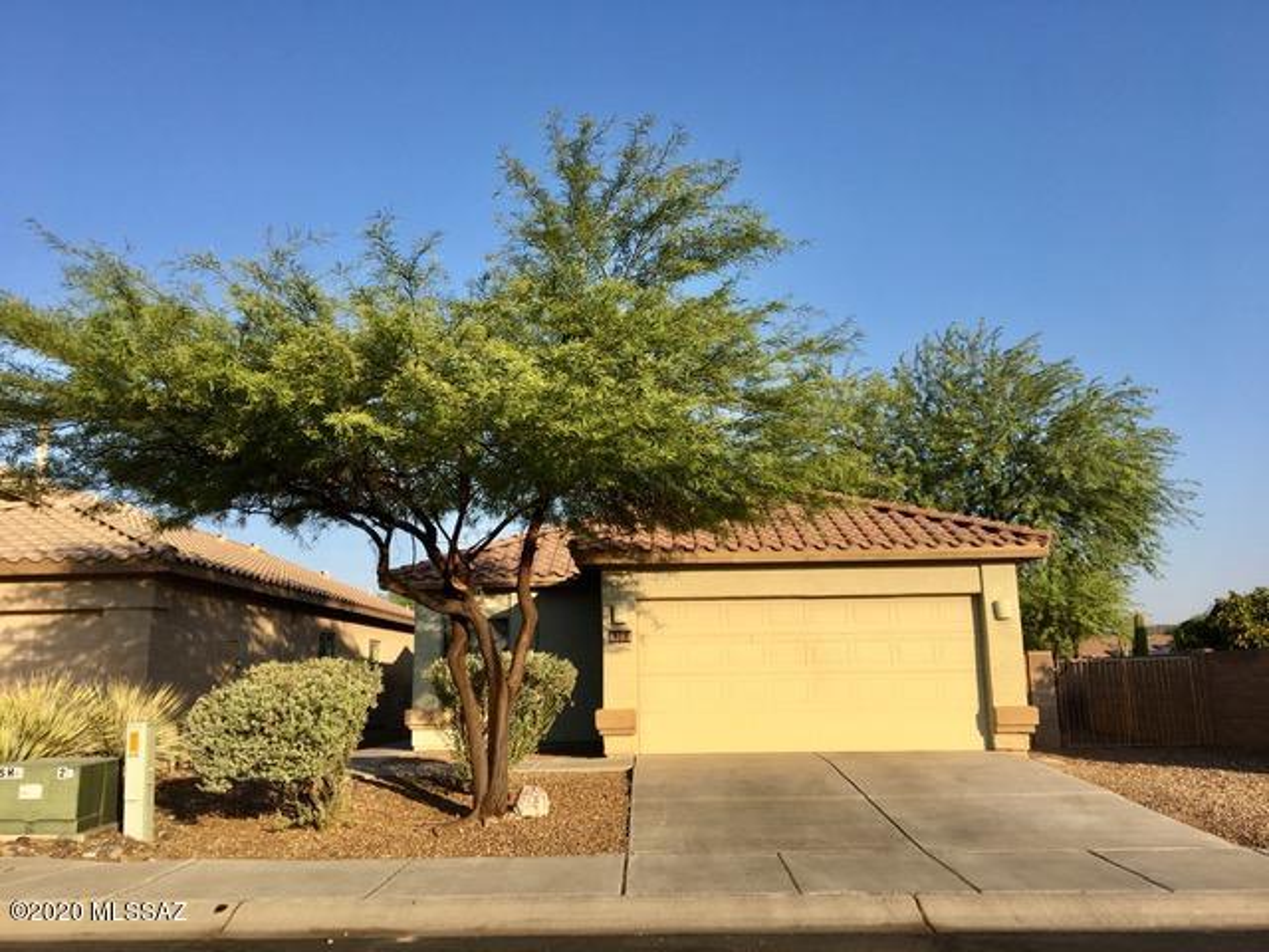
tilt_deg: +9.5
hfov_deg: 61.7
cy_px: 476
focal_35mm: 29
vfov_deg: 48.2
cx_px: 634
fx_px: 1063
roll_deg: +0.9
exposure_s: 1/1131
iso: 25
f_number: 2.2
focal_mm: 4.15
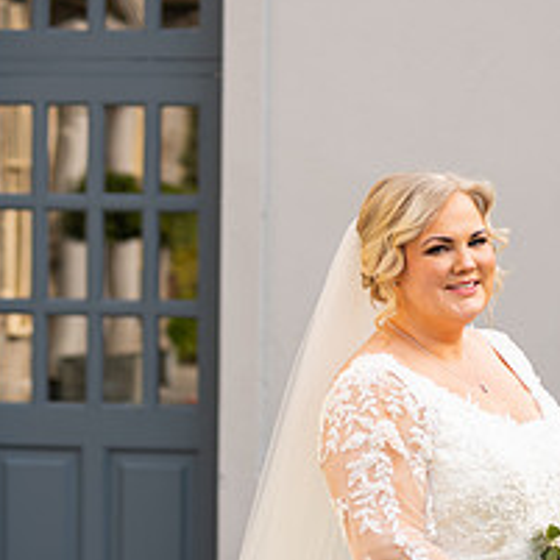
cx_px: 410
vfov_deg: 10.6
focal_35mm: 164
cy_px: 563
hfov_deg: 10.6
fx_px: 3002
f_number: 3.5
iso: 160
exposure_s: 1/320
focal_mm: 86
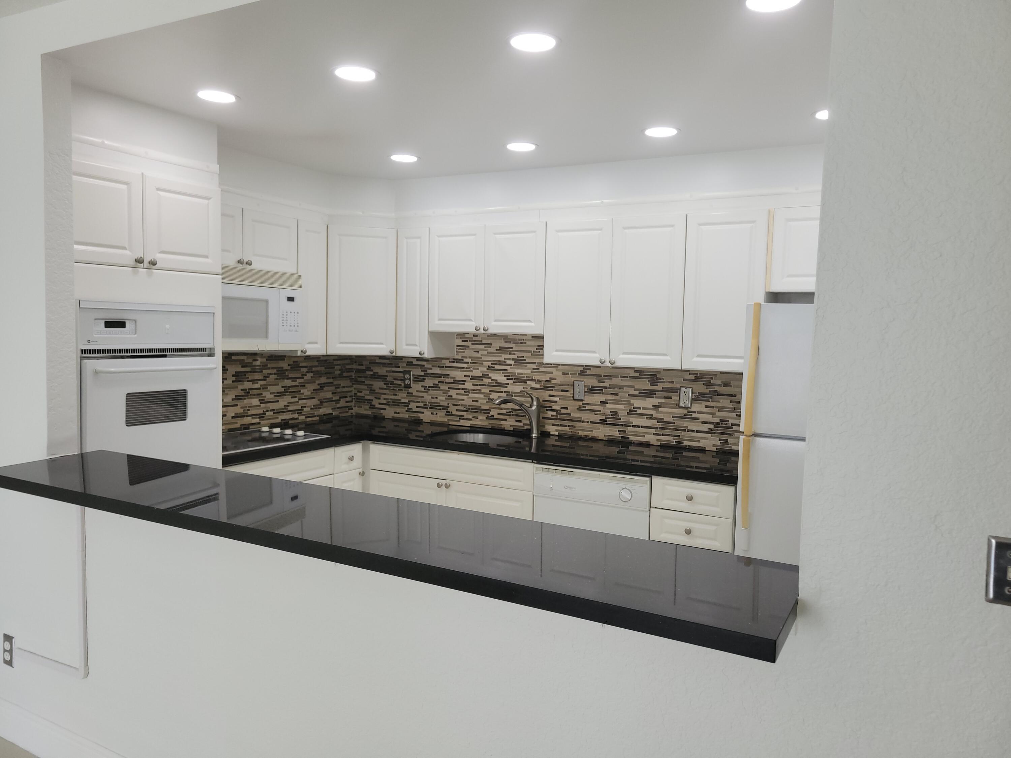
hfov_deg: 67.3
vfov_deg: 53.1
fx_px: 759
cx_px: 506
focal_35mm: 26
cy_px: 379
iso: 50
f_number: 1.8
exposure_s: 1/120
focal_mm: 5.4
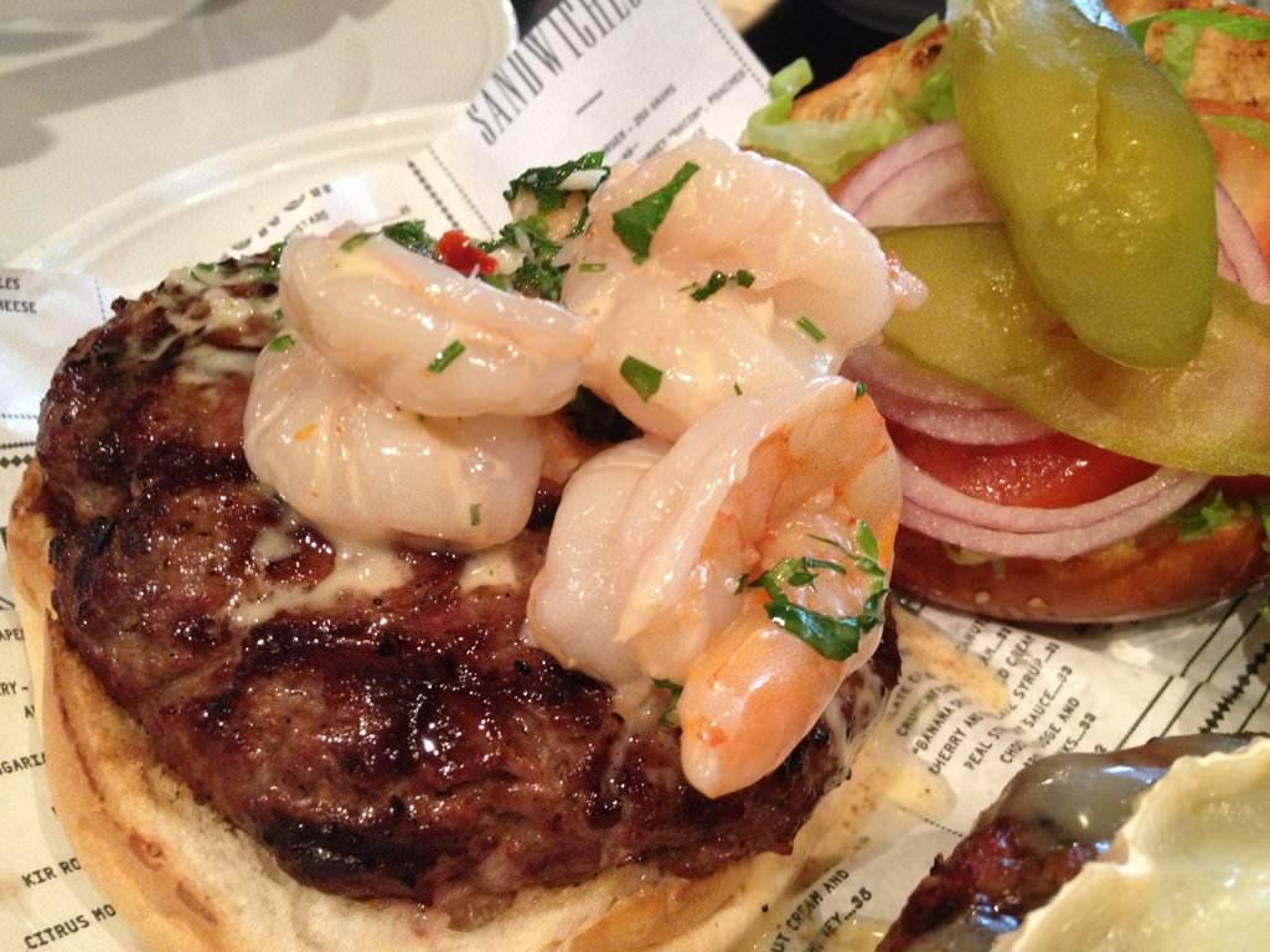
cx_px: 635
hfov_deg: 52.6
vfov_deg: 40.7
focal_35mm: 35
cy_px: 476
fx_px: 1284
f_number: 2.4
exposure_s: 1/17
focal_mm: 4.28
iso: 400
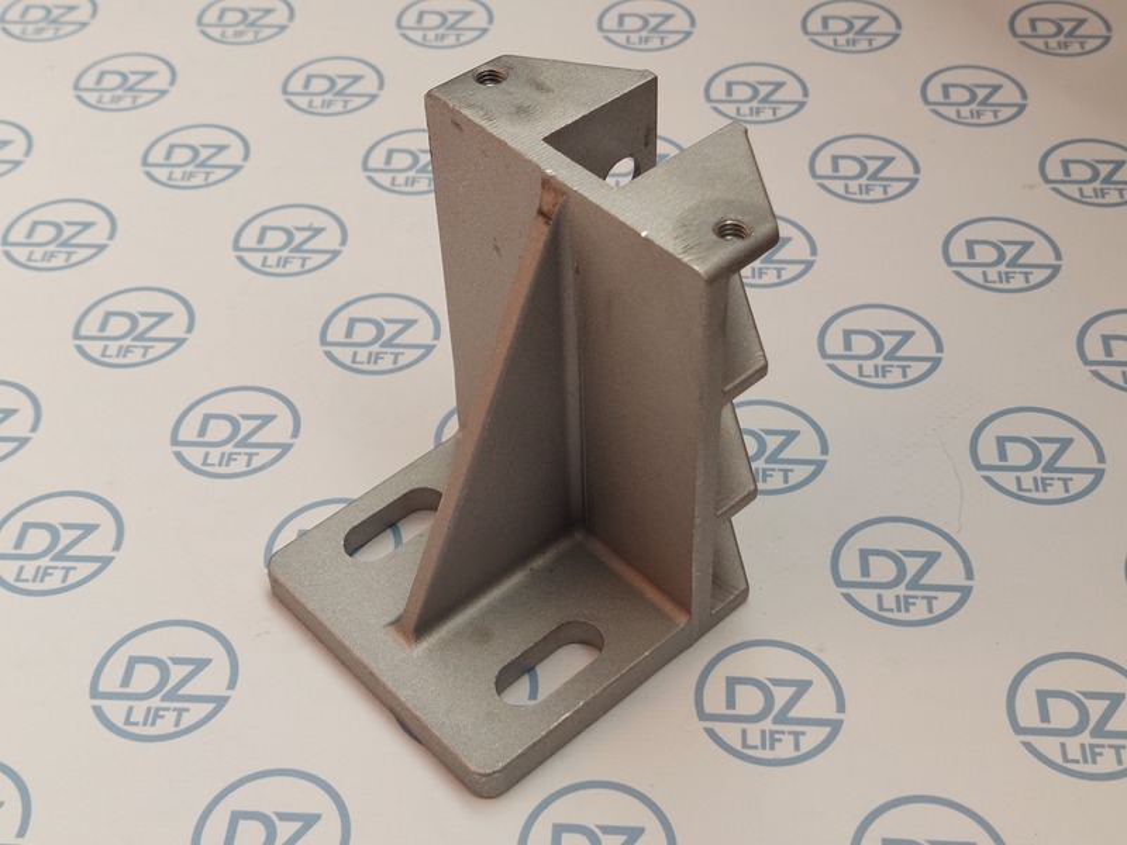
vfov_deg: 54.9
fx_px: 814
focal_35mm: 25
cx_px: 564
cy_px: 422
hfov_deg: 69.4
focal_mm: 5.23
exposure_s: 1/115
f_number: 1.8
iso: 40
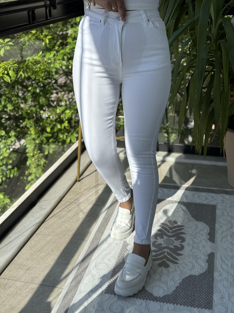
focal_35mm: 48
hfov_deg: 30.3
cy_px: 156
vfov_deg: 39.7
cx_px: 117
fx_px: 433
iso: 64
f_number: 1.78
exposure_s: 1/888
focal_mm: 6.76
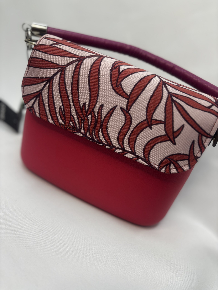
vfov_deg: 67.3
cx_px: 109
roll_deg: -20.6
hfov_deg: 53.1
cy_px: 145
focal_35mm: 26
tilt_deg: -26.8
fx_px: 218
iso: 80
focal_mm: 5.96
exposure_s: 1/100
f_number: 1.6
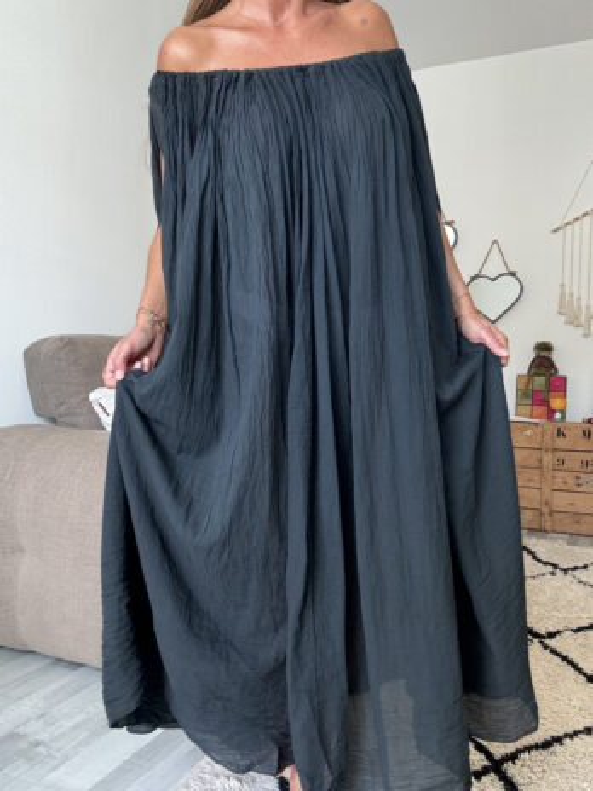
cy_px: 396
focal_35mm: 30
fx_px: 685
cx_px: 296
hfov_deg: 46.8
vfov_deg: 60.0
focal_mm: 2.69
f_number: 1.9
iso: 160
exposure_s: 1/60
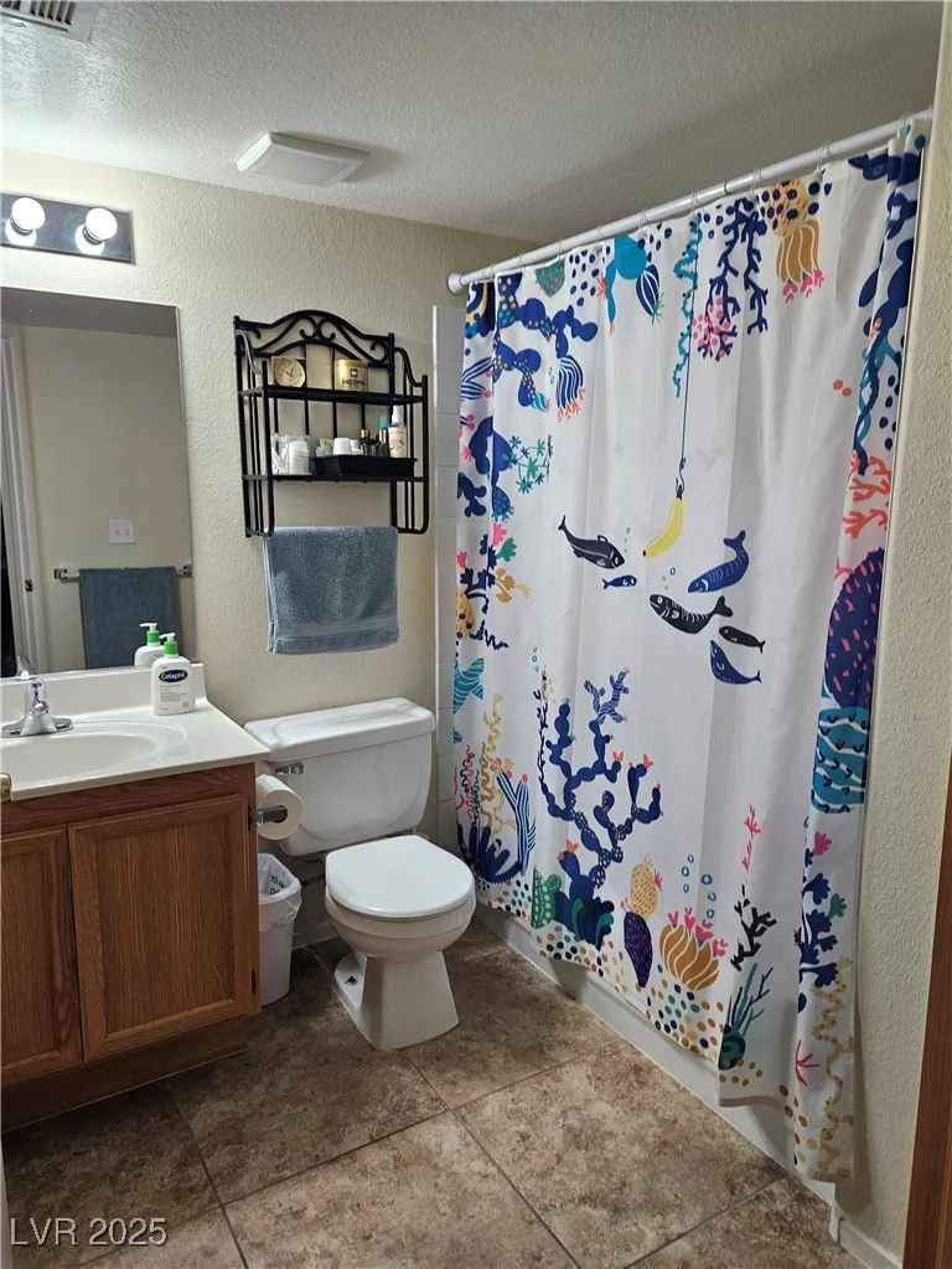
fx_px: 843
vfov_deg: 73.9
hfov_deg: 58.9
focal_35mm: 23
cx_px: 476
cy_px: 634
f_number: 1.8
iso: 125
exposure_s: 1/120
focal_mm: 5.4
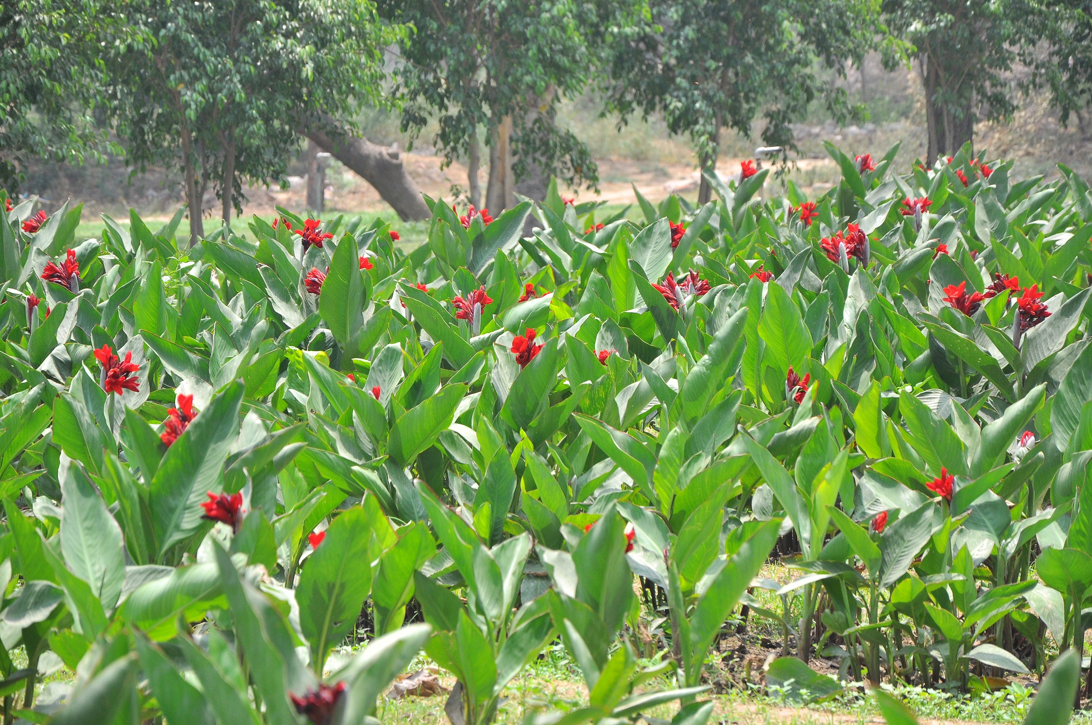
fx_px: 4771
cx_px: 546
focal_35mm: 158
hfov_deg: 13.1
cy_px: 362
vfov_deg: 8.7
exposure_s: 1/640
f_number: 6.3
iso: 500
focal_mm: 105
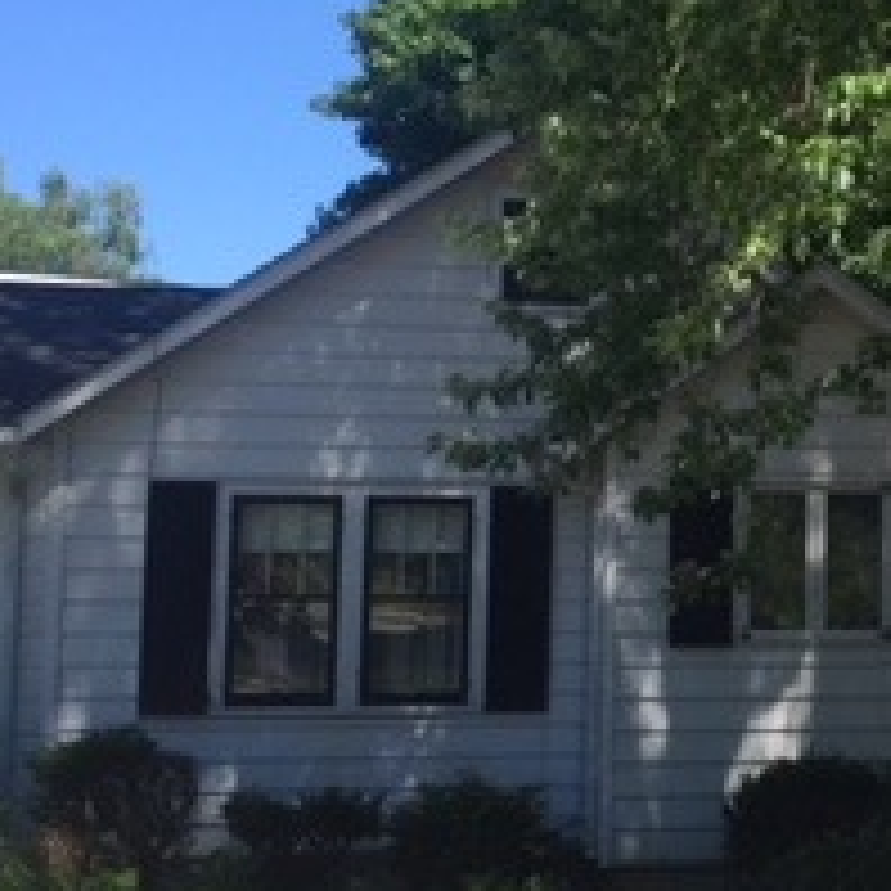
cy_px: 351
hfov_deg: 20.2
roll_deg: -0.2
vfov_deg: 20.9
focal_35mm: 83
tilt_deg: +5.0
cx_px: 900
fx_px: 2417
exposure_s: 1/989
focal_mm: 4.15
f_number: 2.2
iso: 32
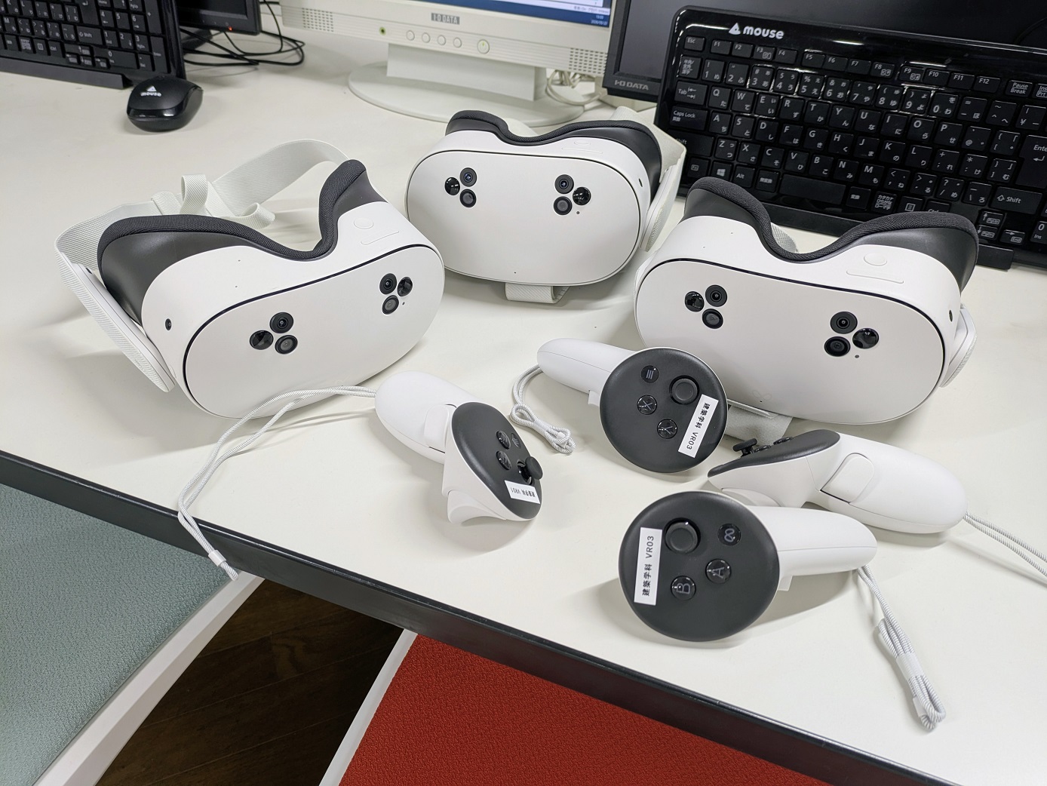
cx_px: 524
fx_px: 756
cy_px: 393
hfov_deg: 69.4
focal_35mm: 25
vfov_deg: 54.9
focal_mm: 5.43
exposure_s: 1/24
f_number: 1.89
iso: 73
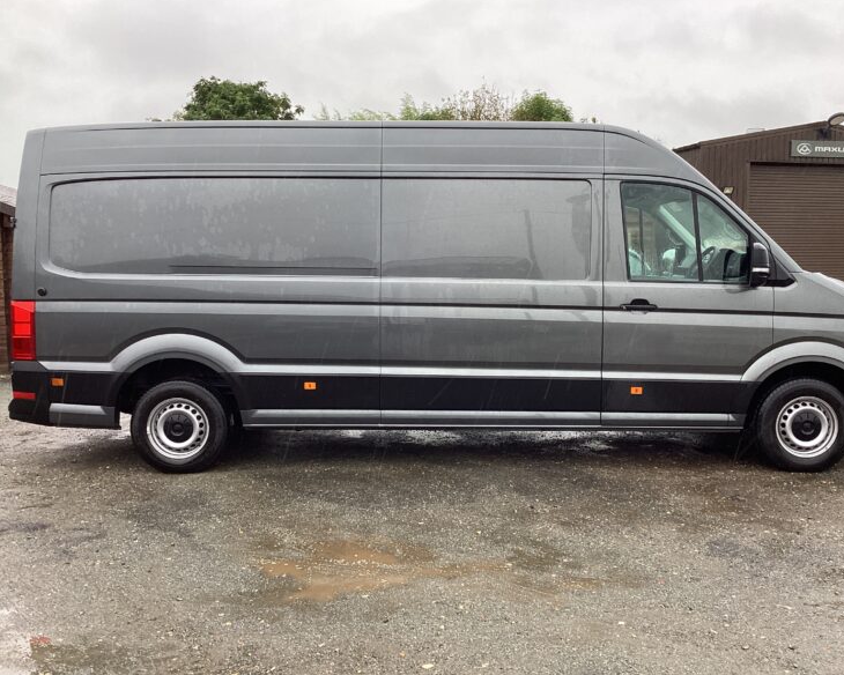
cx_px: 459
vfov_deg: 44.5
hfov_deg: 54.1
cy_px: 337
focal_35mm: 33
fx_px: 824
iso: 40
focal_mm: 3.3
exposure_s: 1/120
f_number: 2.4
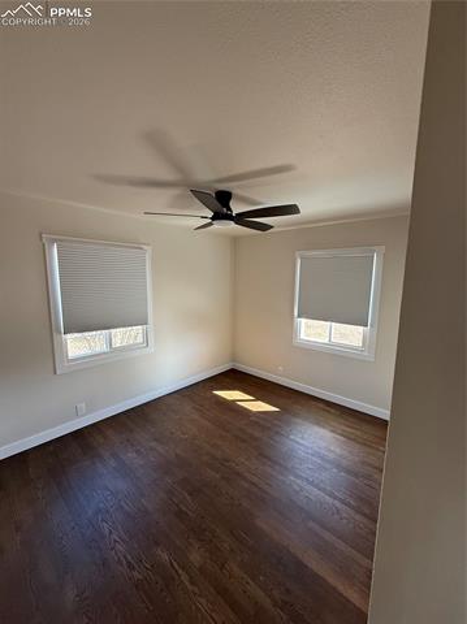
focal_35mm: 14
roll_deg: -0.9
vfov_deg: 102.1
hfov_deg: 85.6
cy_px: 312
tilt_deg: -7.8
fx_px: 252
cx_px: 234
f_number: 2.2
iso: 200
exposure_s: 1/99
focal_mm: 2.22
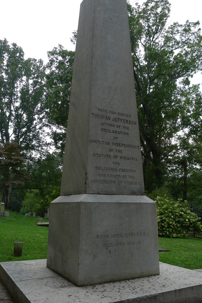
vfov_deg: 60.2
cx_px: 104
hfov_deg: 42.4
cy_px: 162
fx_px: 261
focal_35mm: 31
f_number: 2.8
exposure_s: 1/125
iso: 80
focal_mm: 5.1
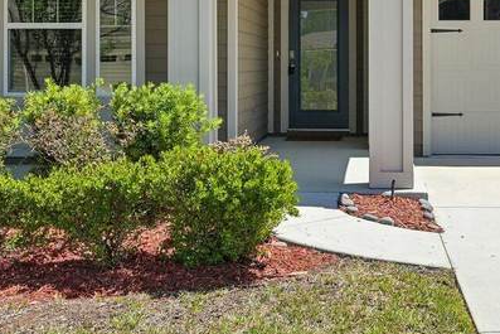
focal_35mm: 60
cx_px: 338
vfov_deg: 22.5
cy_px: 64
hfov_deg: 33.3
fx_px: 828
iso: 100
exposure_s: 1/250
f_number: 8
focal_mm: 18.5
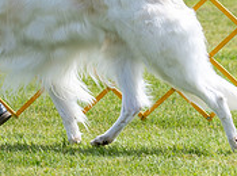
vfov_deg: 2.8
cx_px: -96
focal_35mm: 535
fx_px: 3650
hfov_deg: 3.7
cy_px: -66
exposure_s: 1/1000
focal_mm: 114
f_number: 3.5
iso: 100
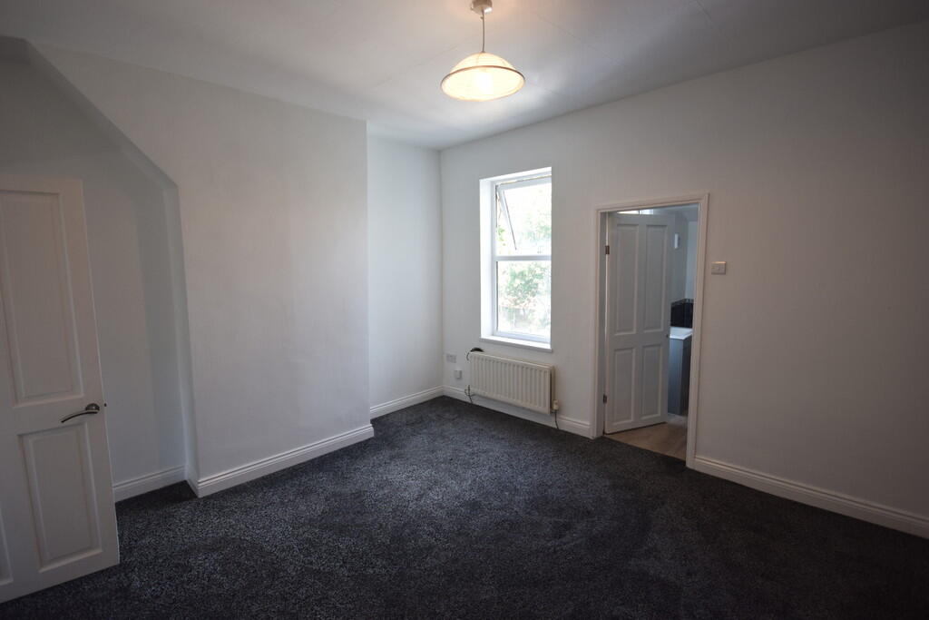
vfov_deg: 72.1
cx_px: 464
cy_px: 310
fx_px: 426
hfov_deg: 95.0
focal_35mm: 16
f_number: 4.2
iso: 400
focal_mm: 11
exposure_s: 1/80
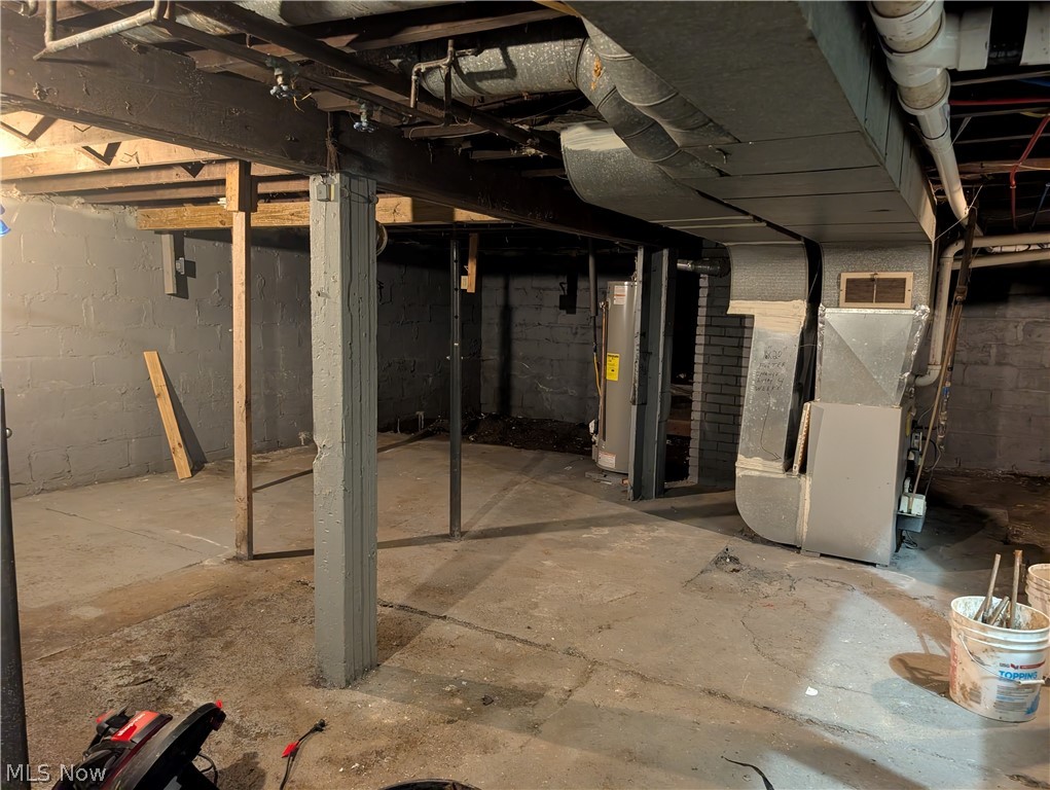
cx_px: 525
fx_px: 729
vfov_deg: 56.9
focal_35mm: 24
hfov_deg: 71.5
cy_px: 395
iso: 1943
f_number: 1.68
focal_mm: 6.9
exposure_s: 1/30
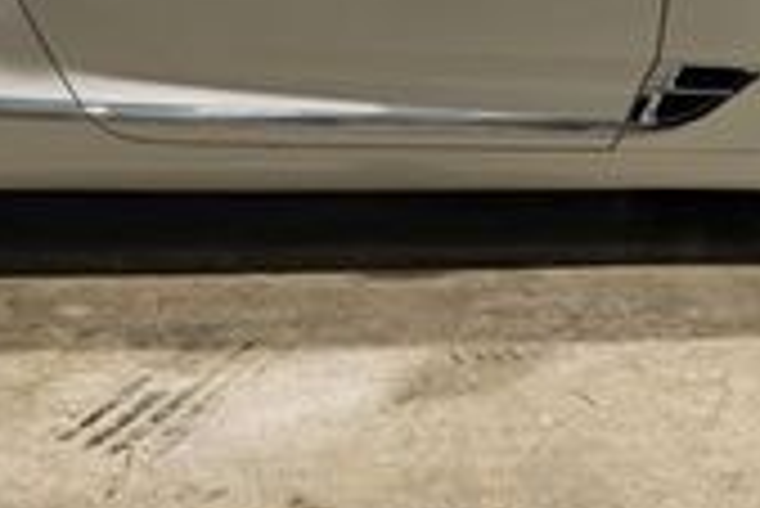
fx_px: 2007
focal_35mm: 95
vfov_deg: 14.1
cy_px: -74
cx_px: 193
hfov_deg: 21.3
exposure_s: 1/125
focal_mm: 24
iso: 1250
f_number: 4
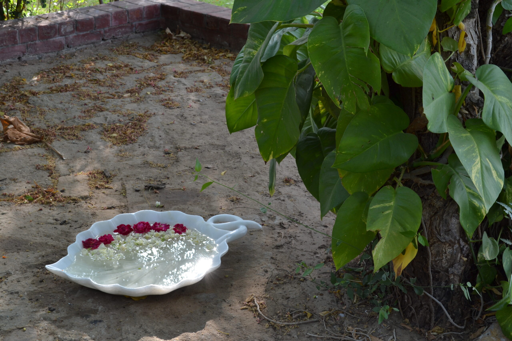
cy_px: 170
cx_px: 256
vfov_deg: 25.1
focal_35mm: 54
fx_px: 768
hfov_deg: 36.9
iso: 200
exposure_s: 1/50
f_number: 10
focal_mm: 36
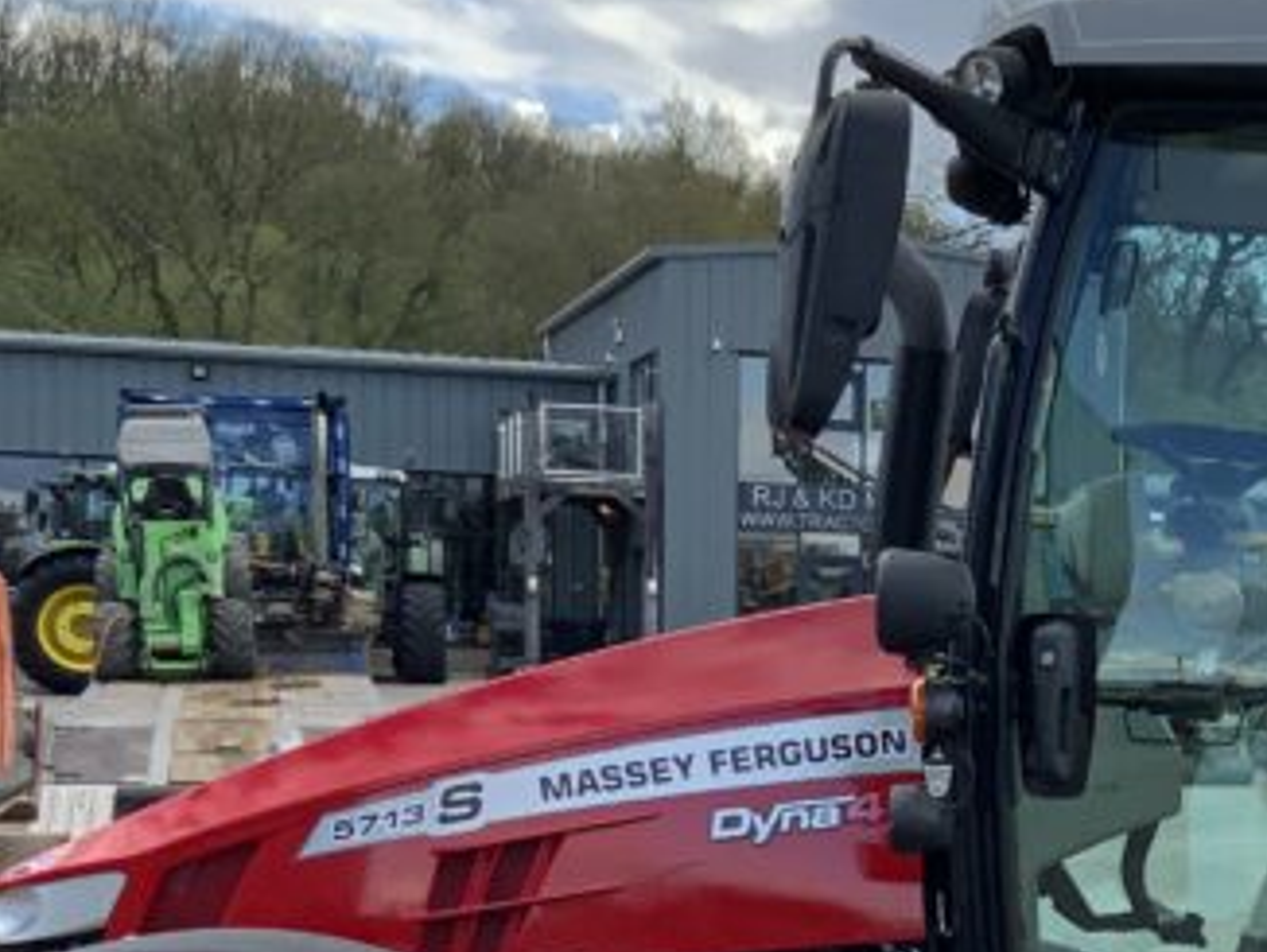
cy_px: 905
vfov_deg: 16.0
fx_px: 3333
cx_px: 1298
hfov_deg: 20.7
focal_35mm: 91
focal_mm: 3
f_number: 1.8
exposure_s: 1/816
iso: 16
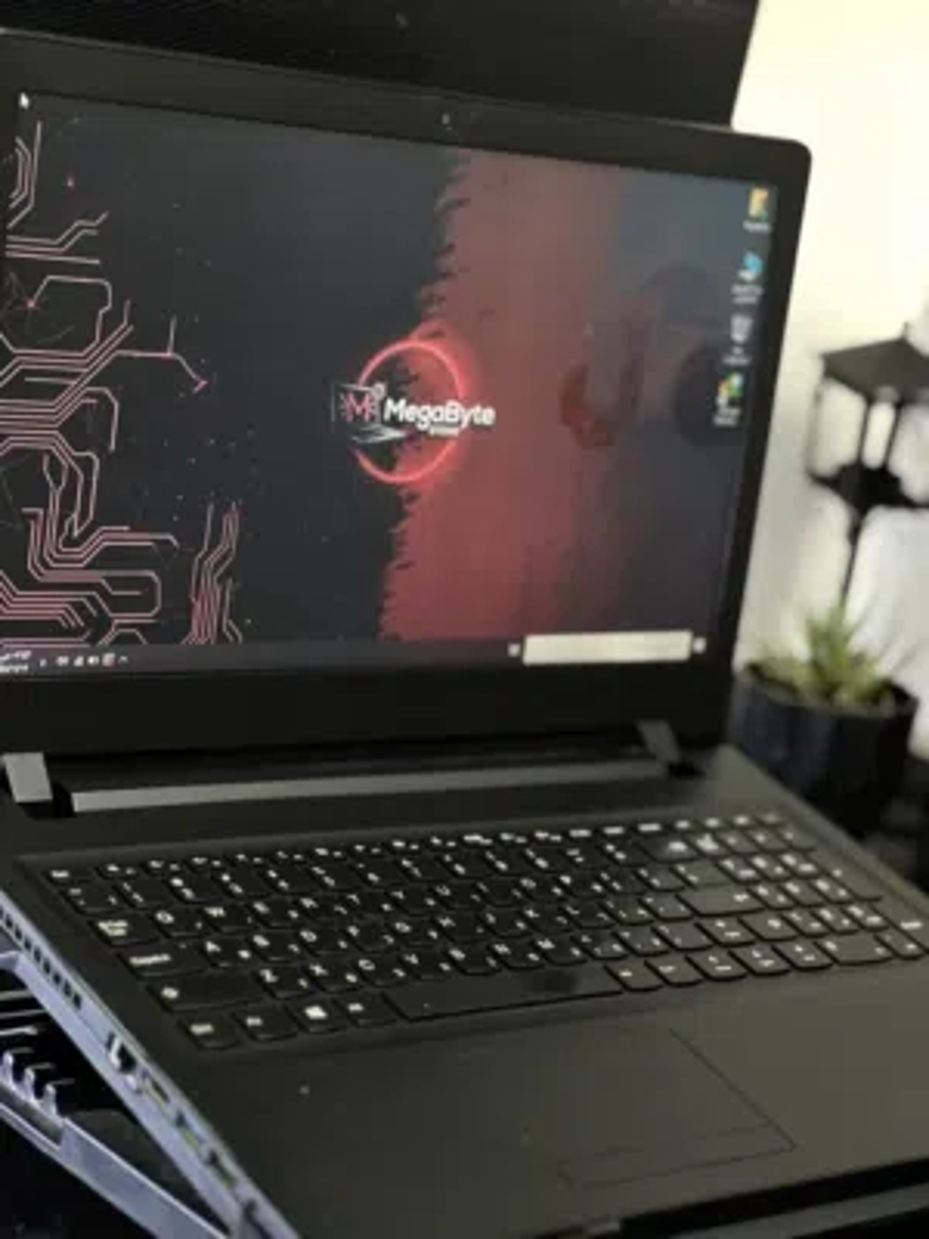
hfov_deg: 19.1
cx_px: 464
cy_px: 620
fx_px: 2755
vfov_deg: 25.3
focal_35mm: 77
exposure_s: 1/20
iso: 400
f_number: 2.8
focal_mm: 9
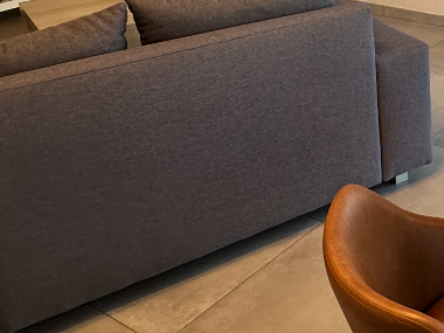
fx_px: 680
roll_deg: +1.0
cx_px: 508
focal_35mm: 53
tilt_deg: -16.6
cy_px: -11
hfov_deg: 31.4
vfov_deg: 25.9
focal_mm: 2.22
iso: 200
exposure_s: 1/50
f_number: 2.2
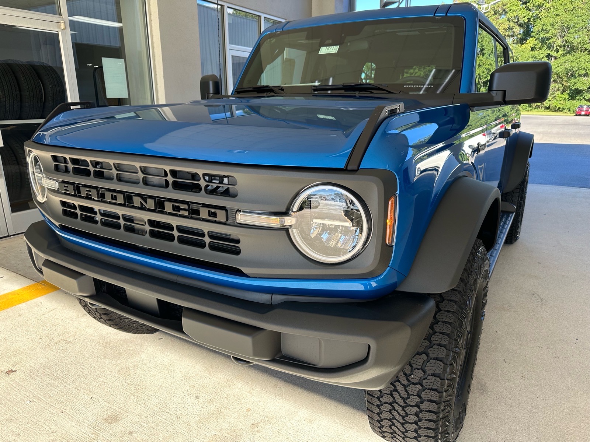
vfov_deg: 56.8
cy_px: 221
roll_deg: -0.2
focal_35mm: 24
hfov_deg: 71.6
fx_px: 409
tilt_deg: -15.8
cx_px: 295
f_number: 1.78
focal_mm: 6.86
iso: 80
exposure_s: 1/469
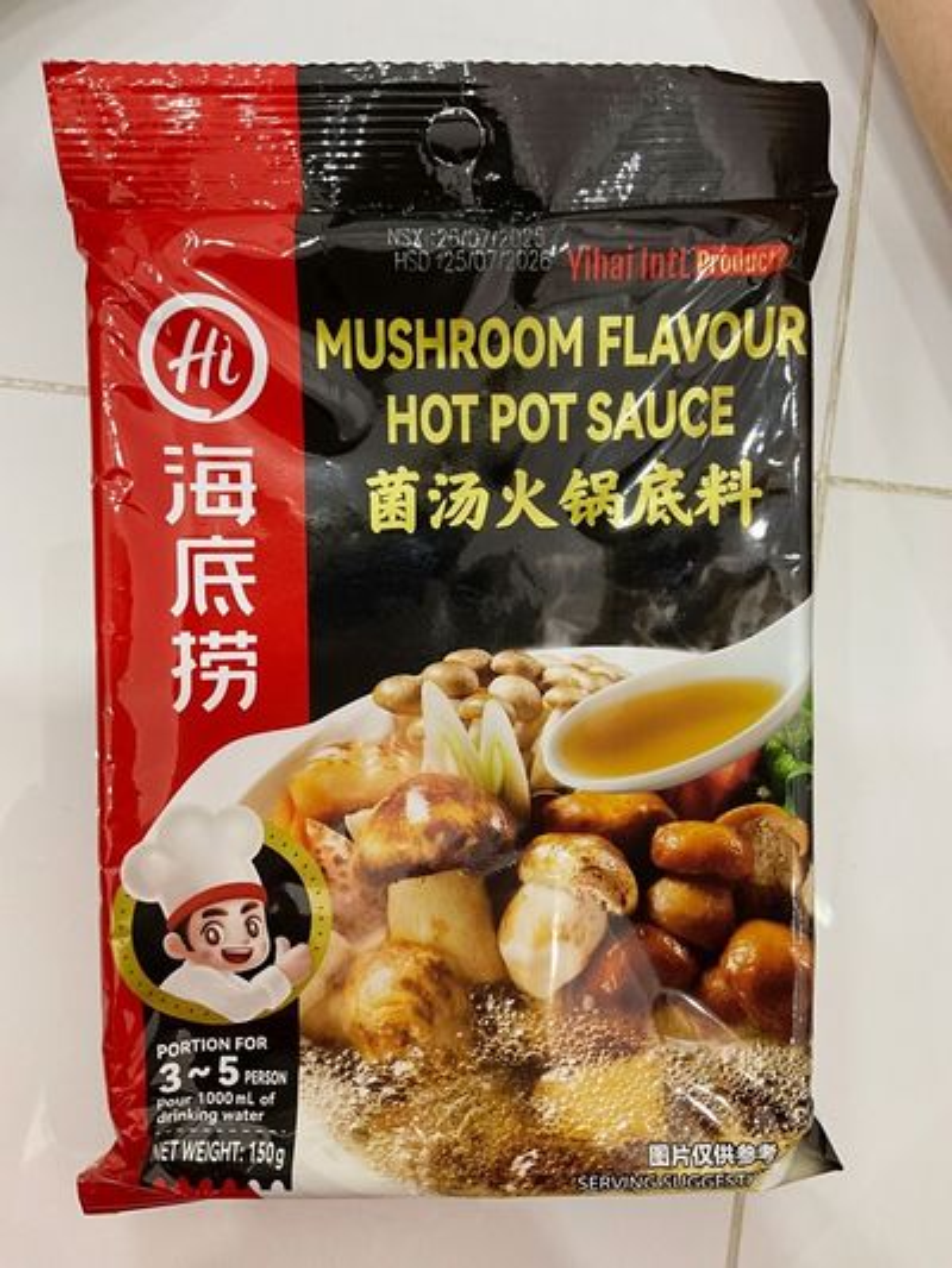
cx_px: 476
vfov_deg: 61.6
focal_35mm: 29
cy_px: 634
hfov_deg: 48.2
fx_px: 1063
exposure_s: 1/60
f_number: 1.8
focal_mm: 3
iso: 250
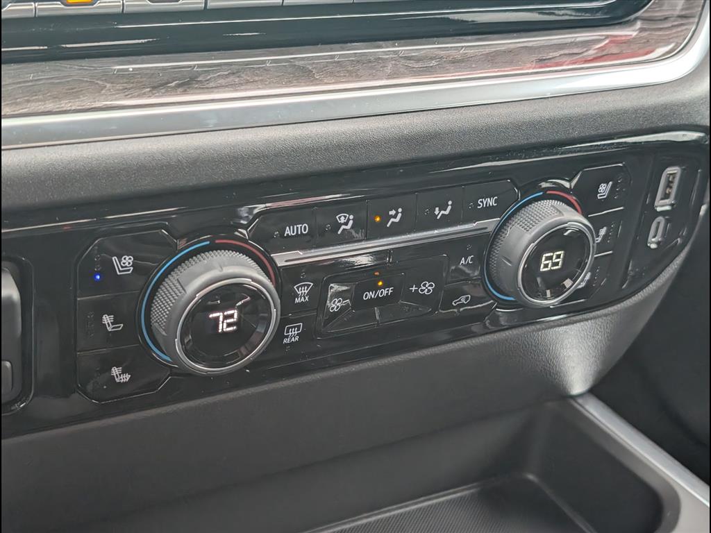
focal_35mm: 49
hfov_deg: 38.9
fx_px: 1006
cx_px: 356
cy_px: 266
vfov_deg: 29.7
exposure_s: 1/179
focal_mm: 6.9
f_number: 1.68
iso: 238
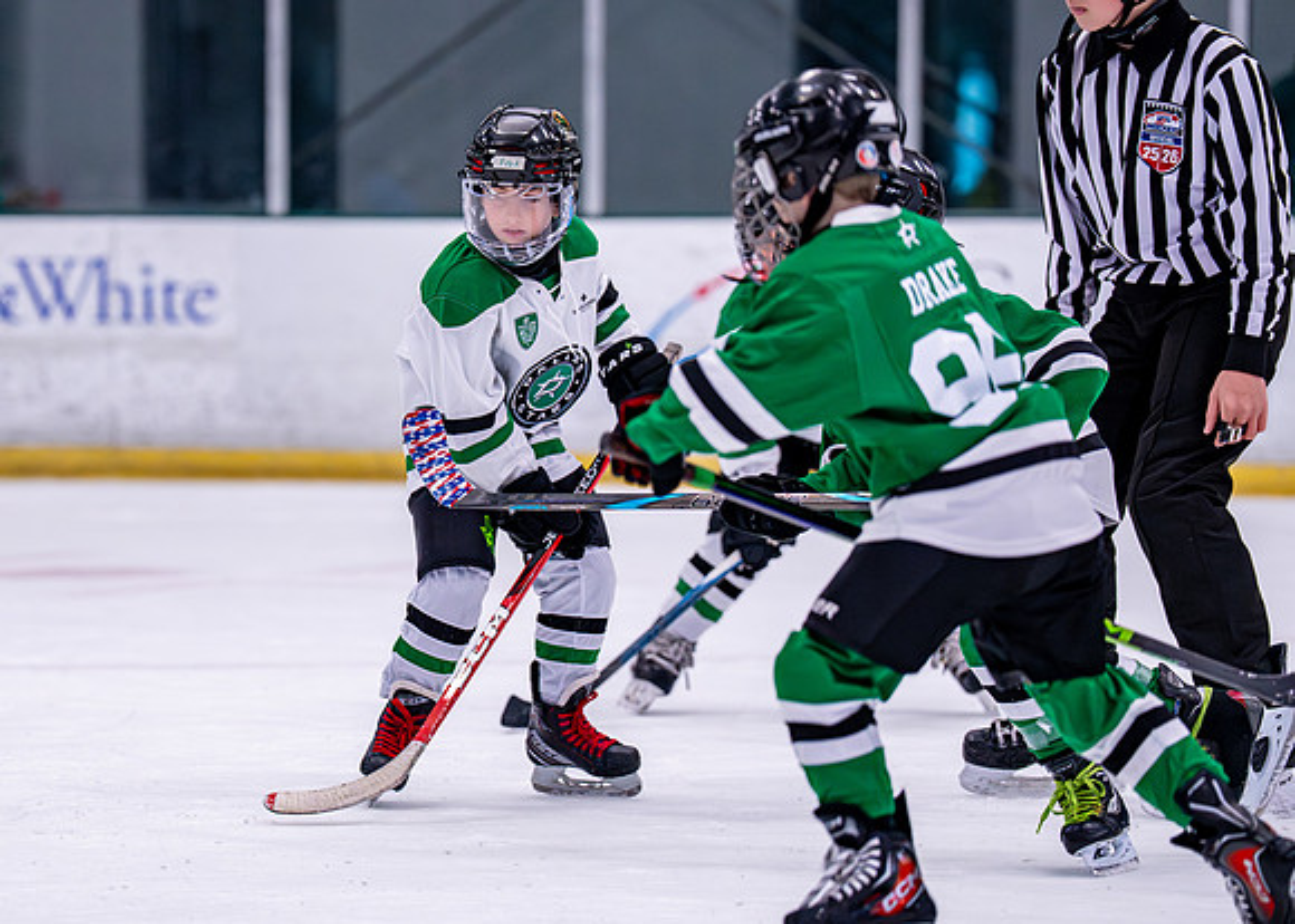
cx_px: 389
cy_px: 472
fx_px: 7936
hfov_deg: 9.3
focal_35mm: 216
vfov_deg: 6.7
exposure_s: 1/1250
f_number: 2.8
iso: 2500
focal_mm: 147
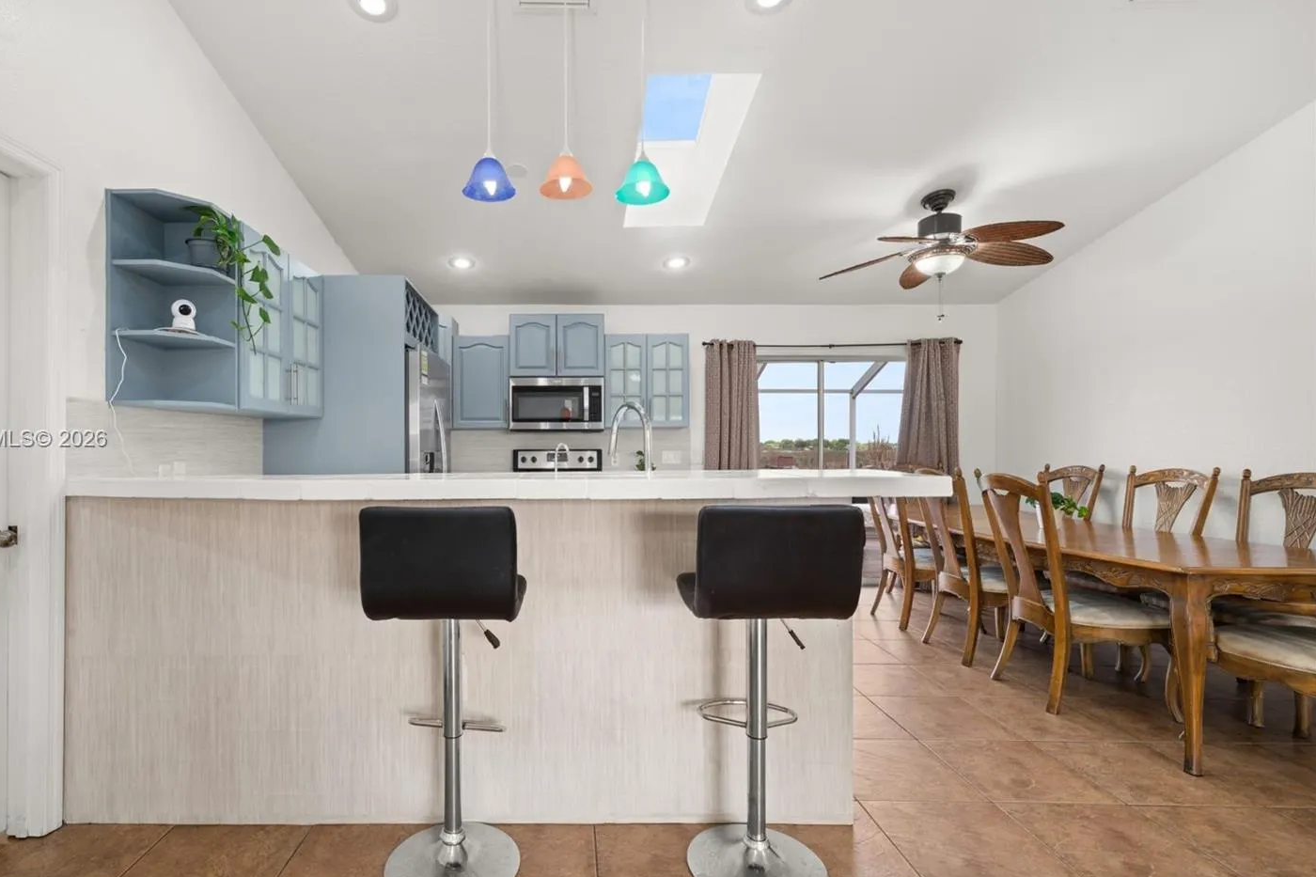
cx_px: 566
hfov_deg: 96.1
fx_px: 585
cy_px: 440
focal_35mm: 16
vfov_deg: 73.7
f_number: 11
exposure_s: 1/4
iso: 400
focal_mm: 14
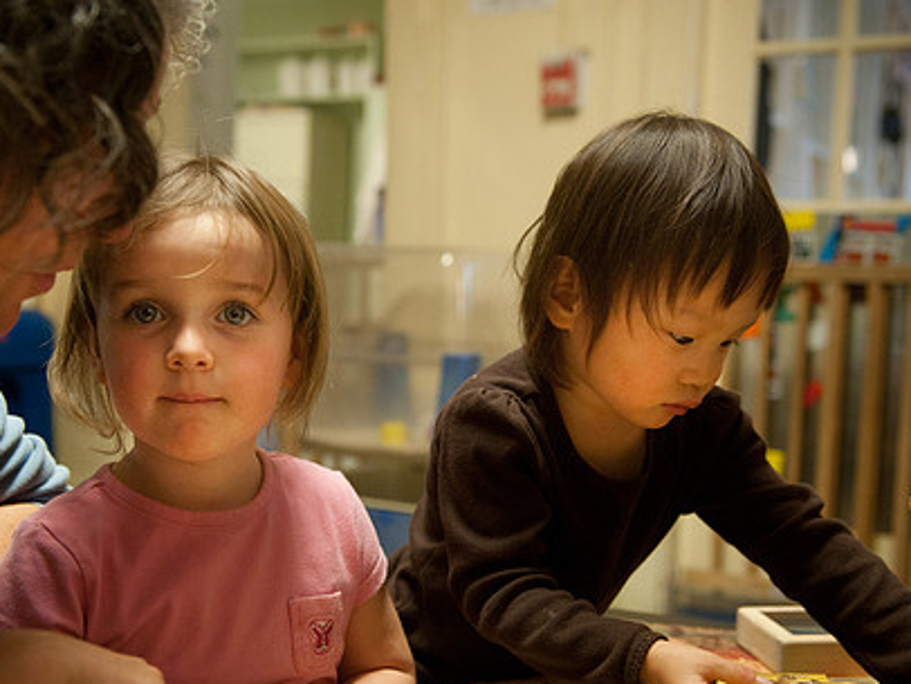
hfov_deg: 39.6
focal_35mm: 48
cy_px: 413
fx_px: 1264
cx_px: 402
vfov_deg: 30.2
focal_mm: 35
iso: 2500
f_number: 3.2
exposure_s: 1/200
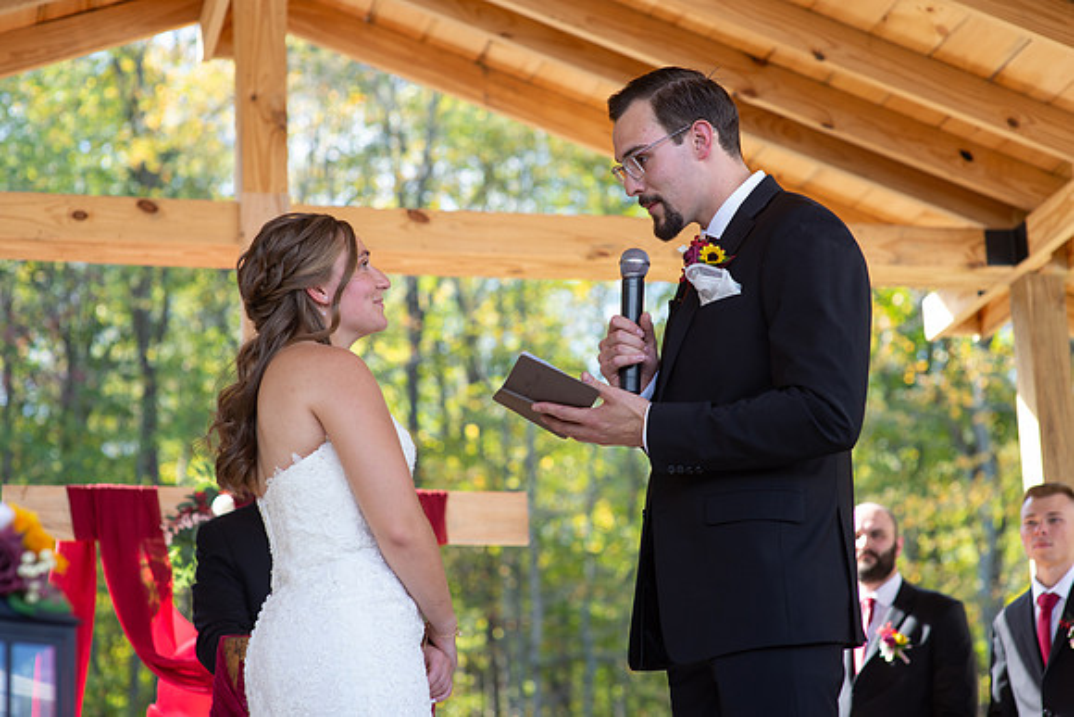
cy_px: 359
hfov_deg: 23.0
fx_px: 2634
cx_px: 549
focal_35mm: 88
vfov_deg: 15.5
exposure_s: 1/320
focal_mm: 85
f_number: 3.5
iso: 400
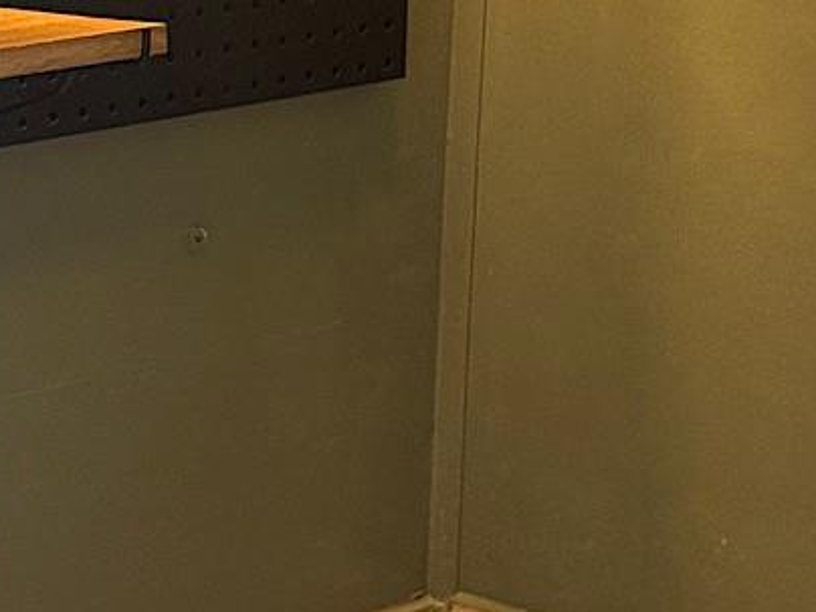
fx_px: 2239
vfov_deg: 15.6
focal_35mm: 95
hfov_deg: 19.4
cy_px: 339
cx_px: -184
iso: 200
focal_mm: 6.76
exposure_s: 1/121
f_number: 1.78
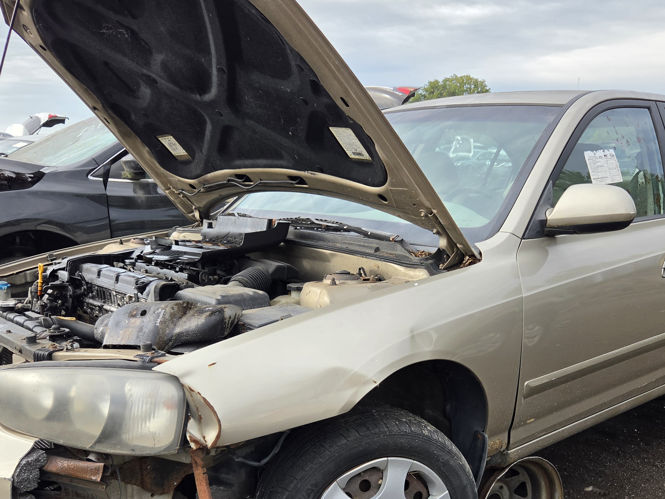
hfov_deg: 51.3
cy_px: 356
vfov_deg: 38.9
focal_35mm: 36
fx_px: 692
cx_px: 363
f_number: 1.8
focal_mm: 5.4
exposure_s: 1/1654
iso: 80
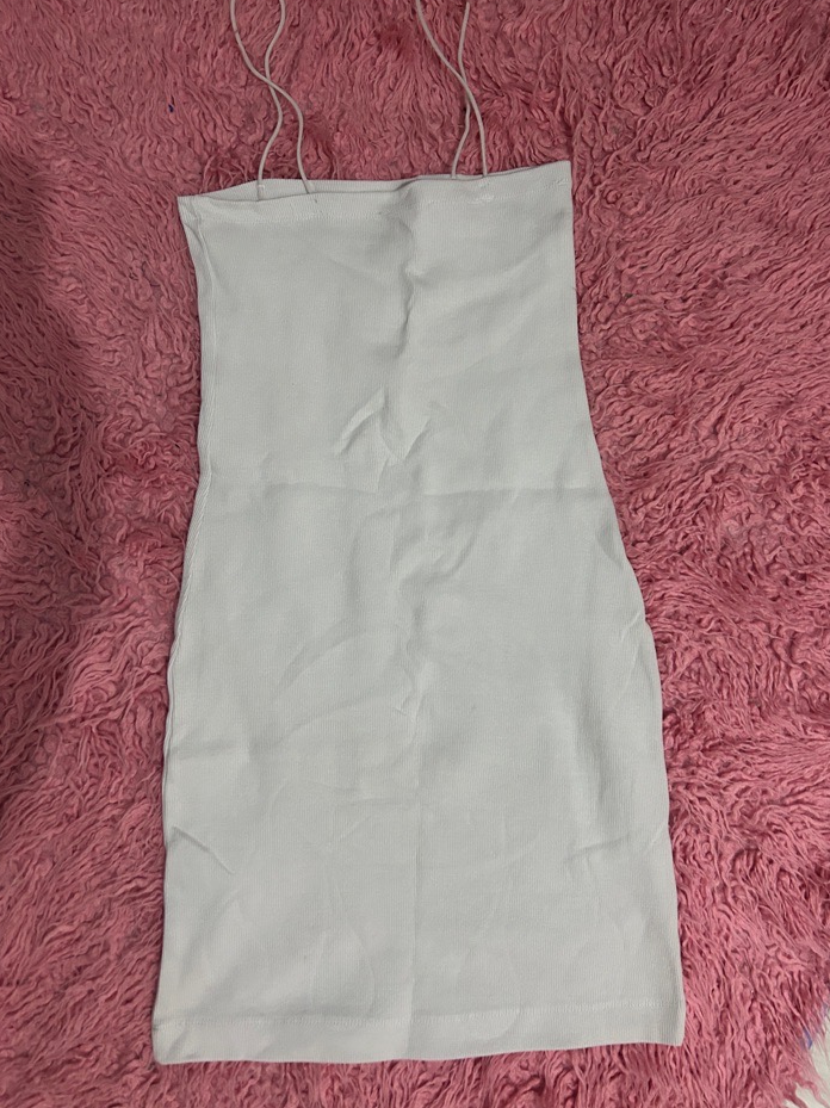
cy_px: 521
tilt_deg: -88.6
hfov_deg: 49.7
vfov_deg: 63.4
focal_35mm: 28
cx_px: 439
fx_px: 896
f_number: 1.5
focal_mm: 5.7
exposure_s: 1/50
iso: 320
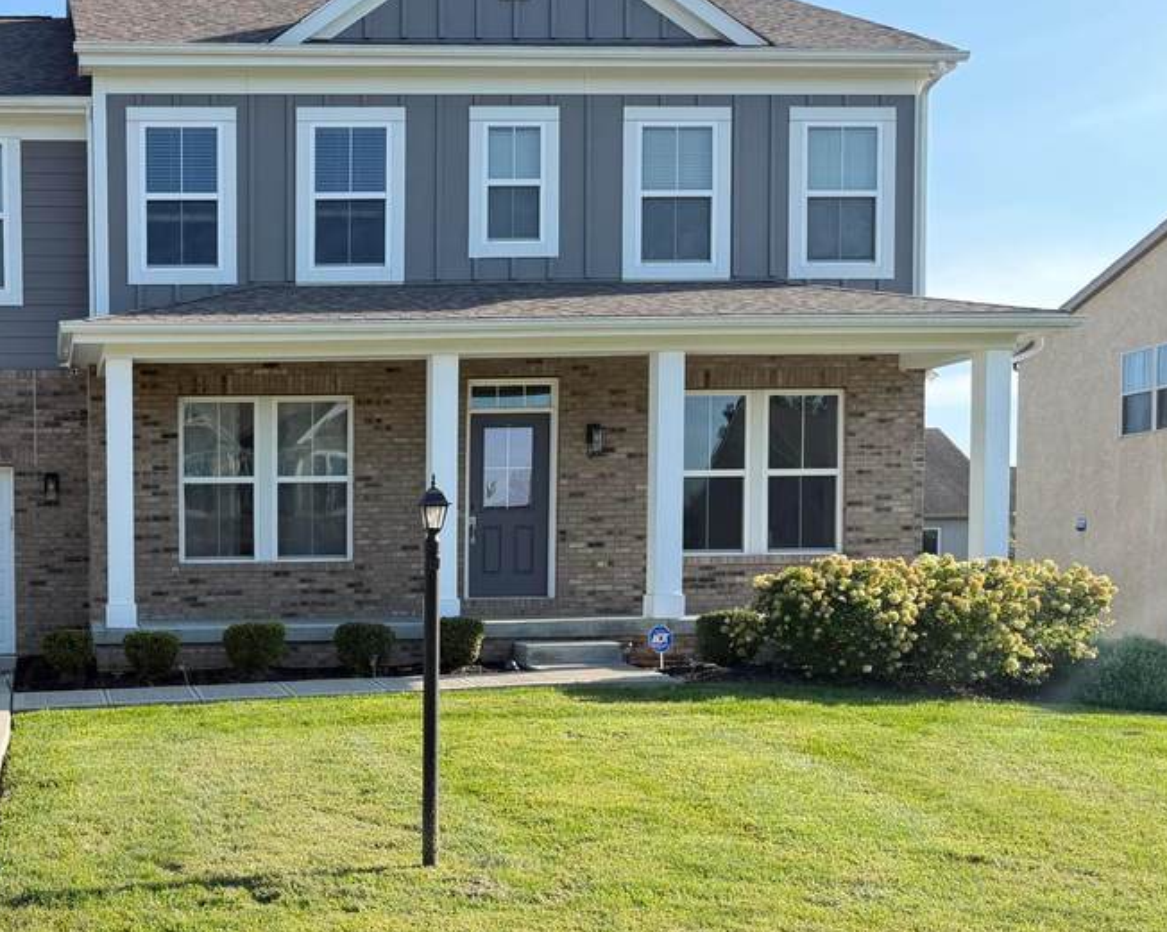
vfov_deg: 32.2
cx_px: 125
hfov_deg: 37.8
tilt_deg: -2.8
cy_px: 682
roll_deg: +0.5
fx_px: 1588
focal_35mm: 46
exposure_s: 1/1385
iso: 100
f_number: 1.78
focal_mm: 6.76
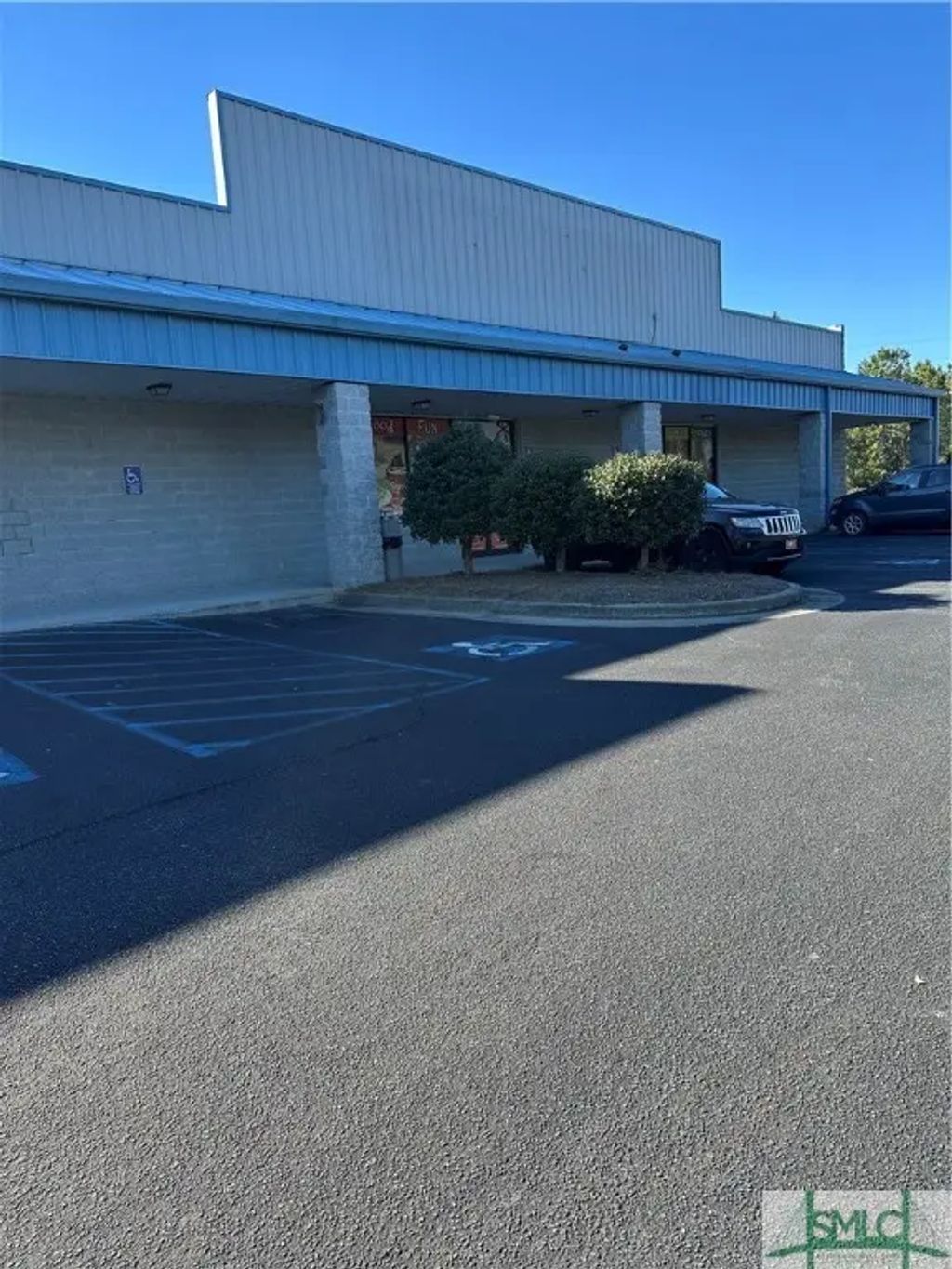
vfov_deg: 71.6
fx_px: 880
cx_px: 476
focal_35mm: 24
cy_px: 634
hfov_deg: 56.8
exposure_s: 1/1157
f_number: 1.78
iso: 80
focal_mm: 6.86
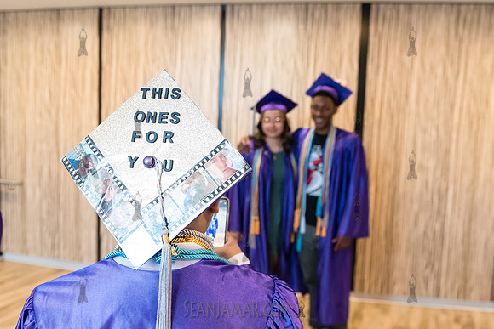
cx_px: 226
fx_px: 477
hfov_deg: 54.7
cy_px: 161
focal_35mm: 35
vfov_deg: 38.1
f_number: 3.5
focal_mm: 29
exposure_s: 1/200
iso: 4000
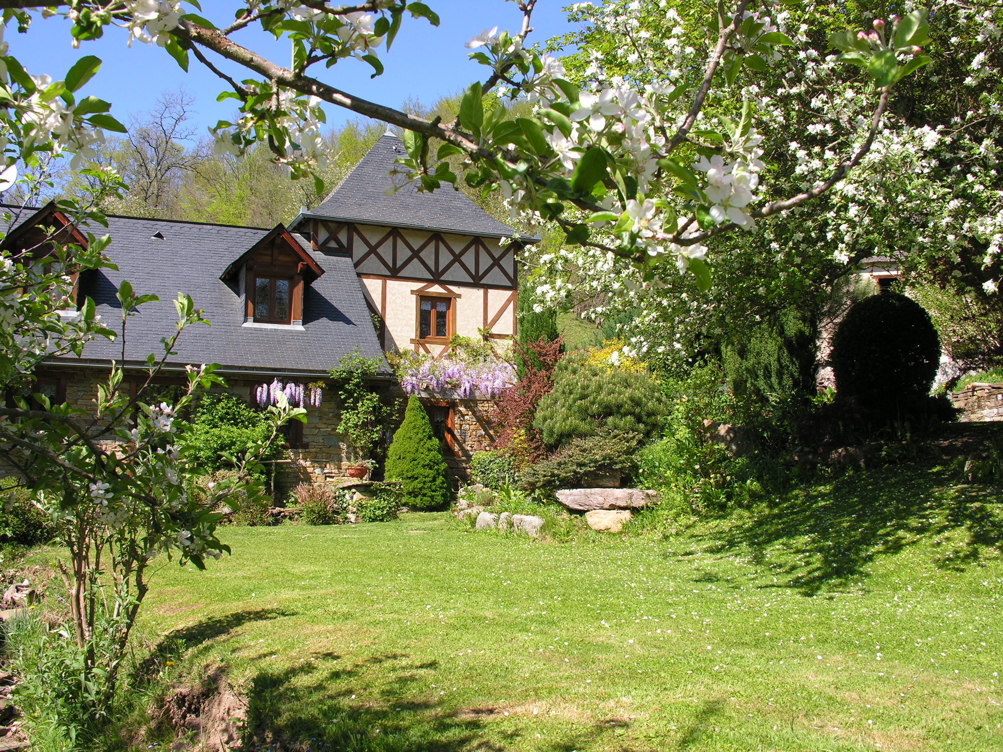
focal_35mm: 35
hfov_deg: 52.6
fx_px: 1014
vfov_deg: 40.7
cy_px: 376
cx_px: 502
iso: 50
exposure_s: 1/166
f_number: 5
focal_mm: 8.9
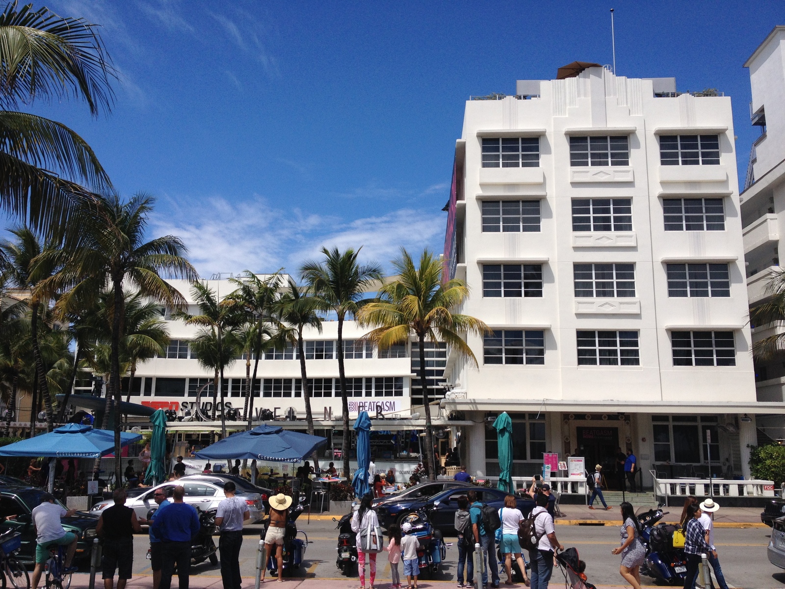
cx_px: 392
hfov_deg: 52.6
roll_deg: -0.2
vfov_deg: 40.7
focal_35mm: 35
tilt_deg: +9.0
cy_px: 294
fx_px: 794
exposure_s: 1/2632
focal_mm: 4.28
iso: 50
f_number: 2.4
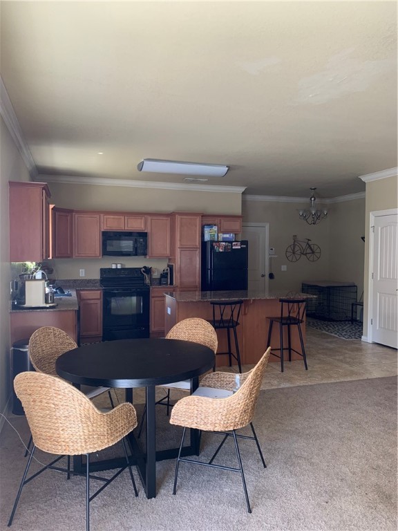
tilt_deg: -0.5
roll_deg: +0.1
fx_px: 399
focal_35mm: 26
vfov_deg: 67.3
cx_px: 199
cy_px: 266
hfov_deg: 53.1
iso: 100
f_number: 1.8
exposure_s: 1/65
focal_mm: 4.25
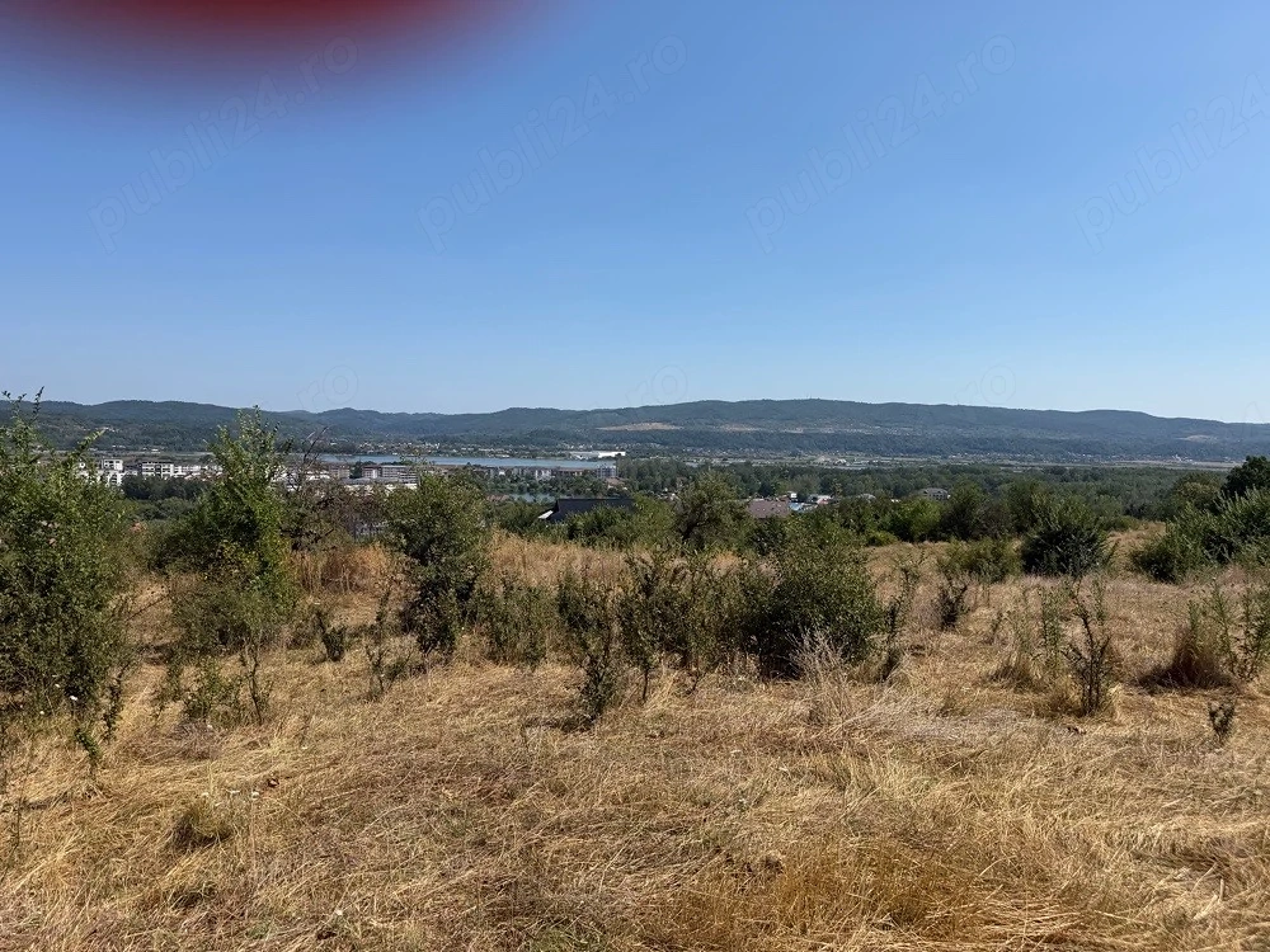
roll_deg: -1.1
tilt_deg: -1.5
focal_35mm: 24
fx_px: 881
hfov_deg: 71.6
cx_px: 635
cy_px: 476
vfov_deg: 56.8
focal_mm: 6.76
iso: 80
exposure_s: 1/6711
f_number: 1.78
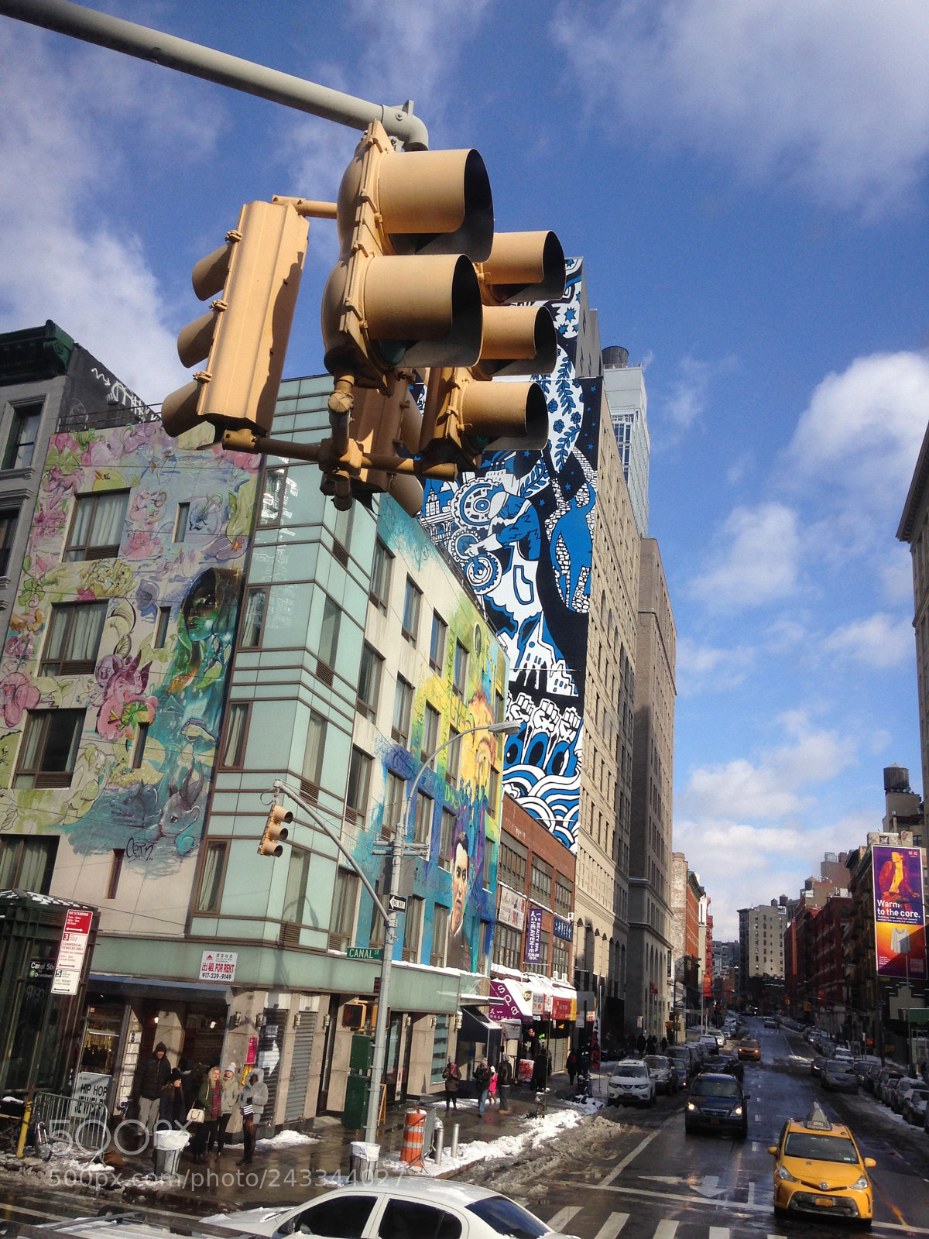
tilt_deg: +18.1
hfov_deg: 42.9
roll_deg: -6.3
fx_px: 1181
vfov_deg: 55.4
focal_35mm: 33
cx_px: 464
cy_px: 620
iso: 50
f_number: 2.4
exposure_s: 1/1466
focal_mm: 4.12
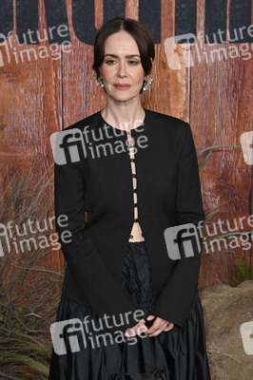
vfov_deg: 30.1
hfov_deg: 20.3
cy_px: 190
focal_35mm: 67
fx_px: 707
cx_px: 126
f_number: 7.1
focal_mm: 67
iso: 1000
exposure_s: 1/250
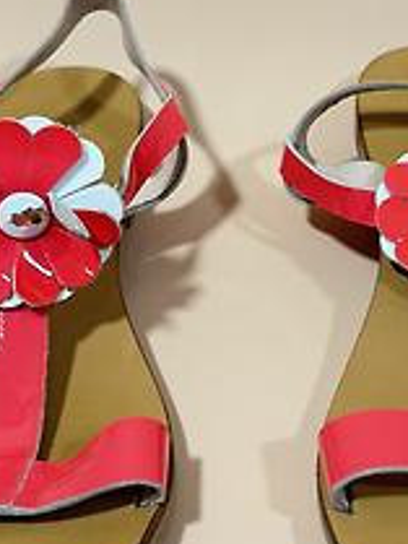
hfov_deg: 21.3
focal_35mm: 69
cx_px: 247
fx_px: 1083
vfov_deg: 27.9
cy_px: 156
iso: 200
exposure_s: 1/68
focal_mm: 6.76
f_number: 1.78
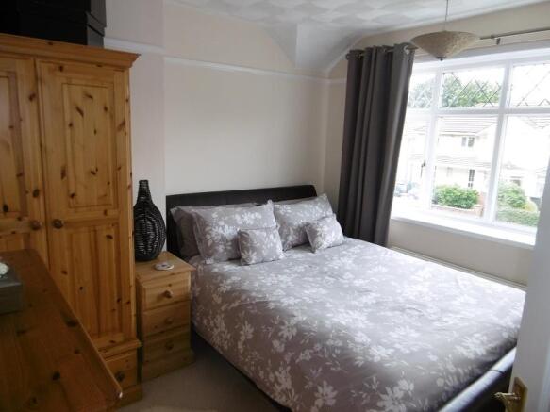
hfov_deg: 71.6
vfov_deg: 56.8
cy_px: 206
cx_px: 275
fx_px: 381
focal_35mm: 24
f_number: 3.1
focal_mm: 4.3
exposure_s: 1/60
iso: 200
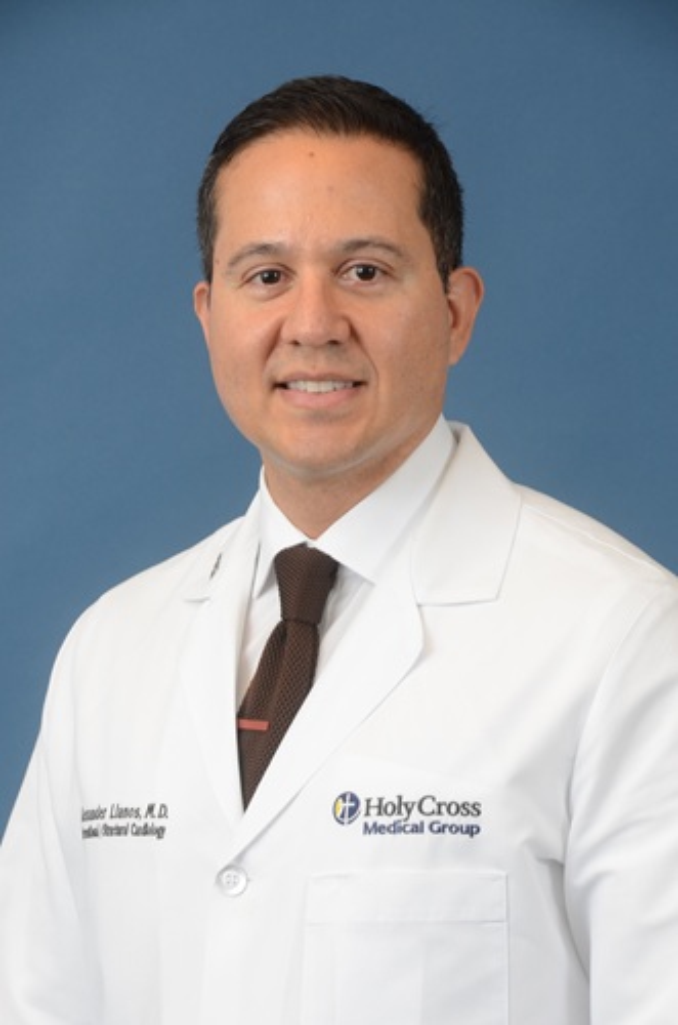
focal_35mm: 180
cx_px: 339
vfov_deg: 11.4
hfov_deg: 7.6
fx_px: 5109
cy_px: 512
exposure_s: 1/80
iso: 400
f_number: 10
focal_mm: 120
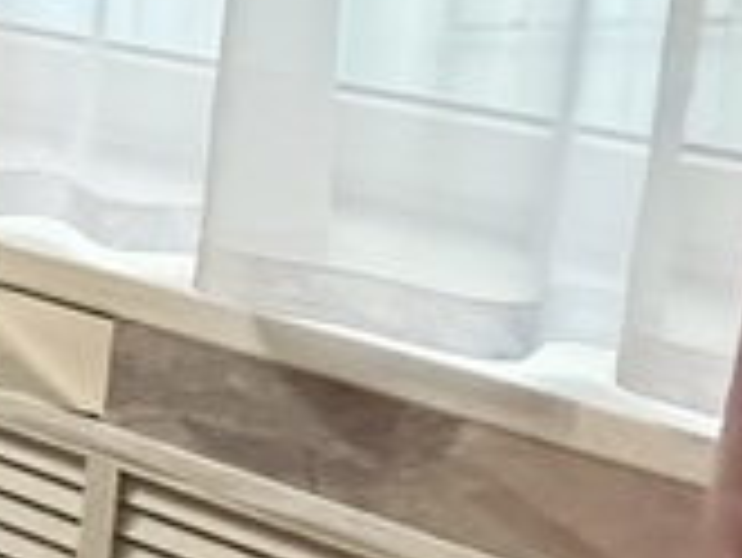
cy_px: -184
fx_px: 1823
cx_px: -1488
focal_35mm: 85
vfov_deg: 16.4
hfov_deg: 11.5
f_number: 2.2
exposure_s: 1/50
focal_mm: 2.22
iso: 640
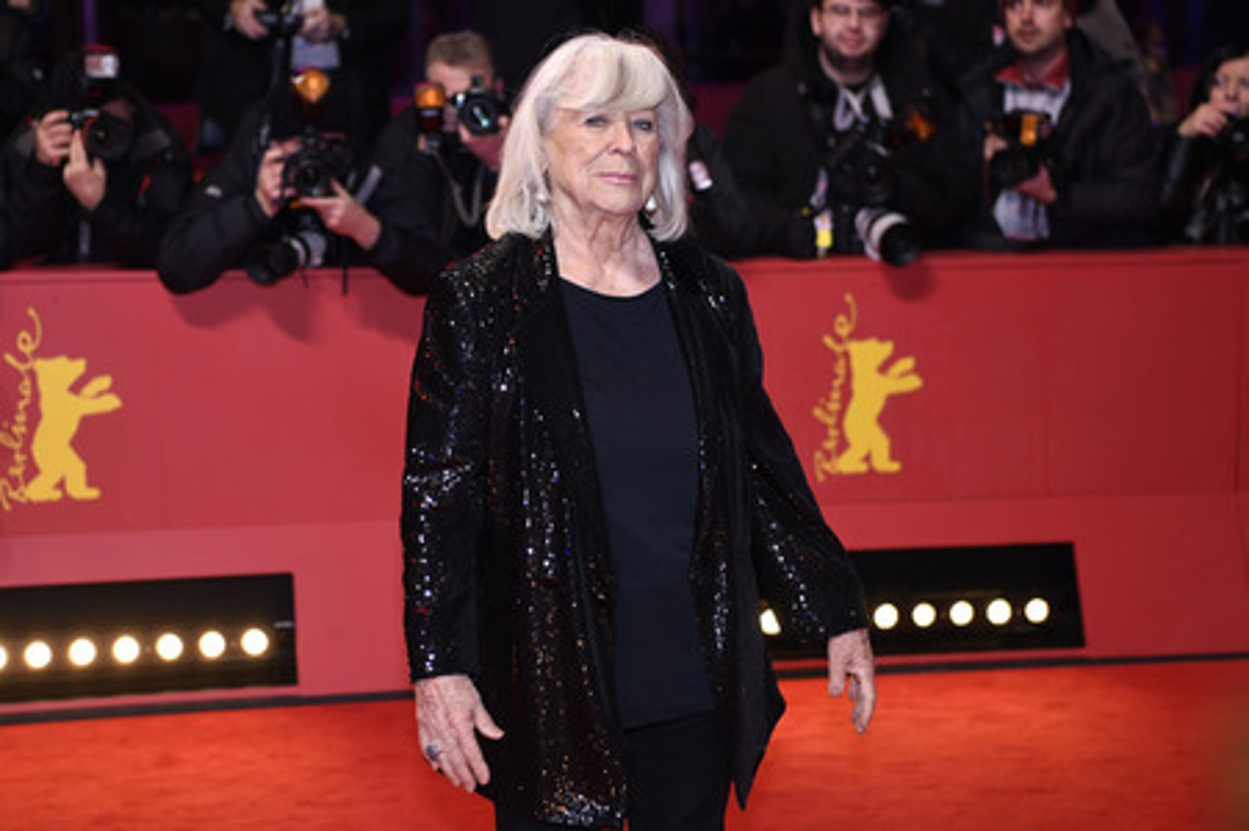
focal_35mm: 65
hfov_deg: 31.0
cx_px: 624
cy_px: 416
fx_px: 2253
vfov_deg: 20.9
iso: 800
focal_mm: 65
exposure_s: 1/400
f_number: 3.5
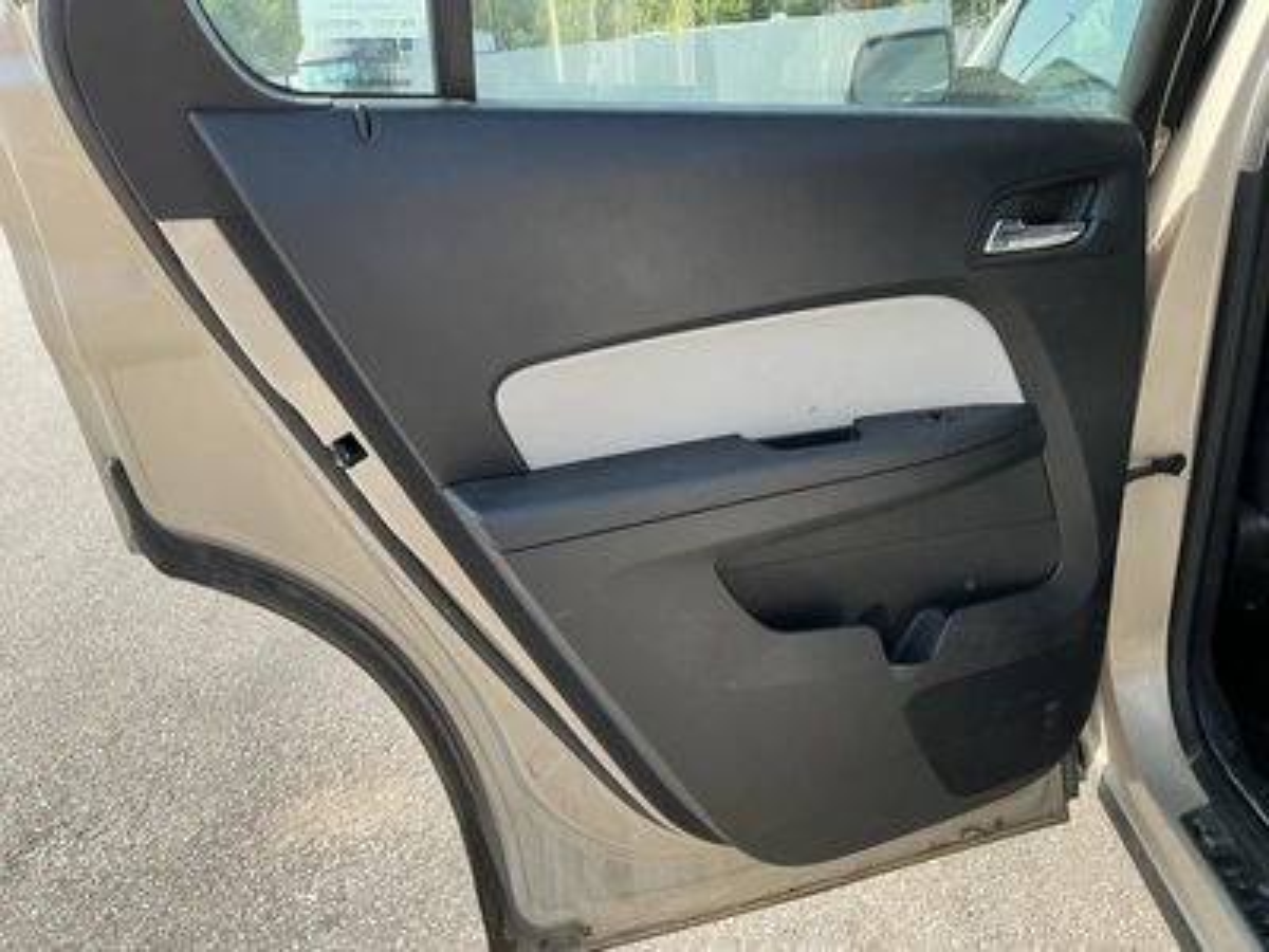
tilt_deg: -18.7
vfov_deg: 49.7
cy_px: 476
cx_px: 634
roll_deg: +6.1
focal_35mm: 28
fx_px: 1026
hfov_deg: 63.4
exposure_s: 1/355
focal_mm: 3
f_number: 1.8
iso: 25
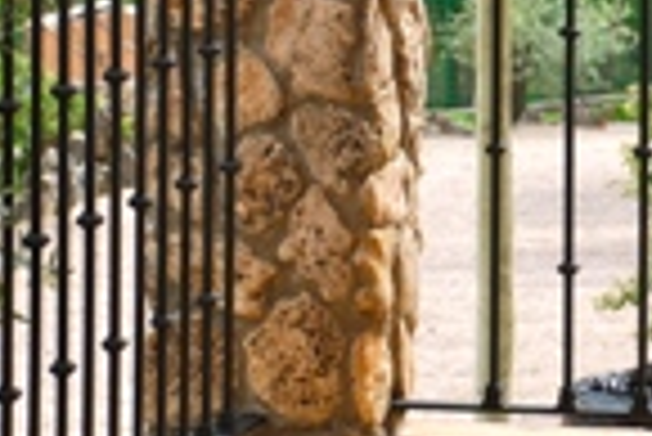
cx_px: 634
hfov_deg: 7.6
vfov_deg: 5.1
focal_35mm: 268
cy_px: 31
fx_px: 4859
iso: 200
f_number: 5.3
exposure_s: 1/200
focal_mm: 58
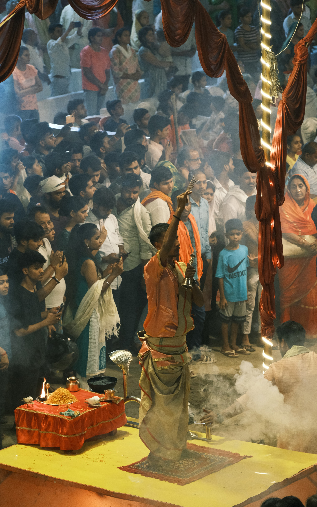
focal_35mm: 181
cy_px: 253
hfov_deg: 7.2
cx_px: 169
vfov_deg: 11.6
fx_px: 2502
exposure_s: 1/90
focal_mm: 118
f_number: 5
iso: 3200
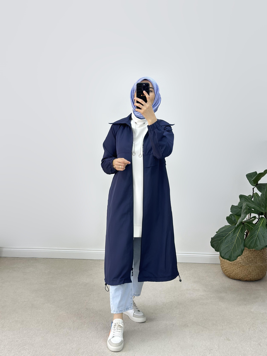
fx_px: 494
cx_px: 134
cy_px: 178
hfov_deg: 30.3
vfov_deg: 39.7
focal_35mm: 48
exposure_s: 1/252
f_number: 1.78
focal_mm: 6.86
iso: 80
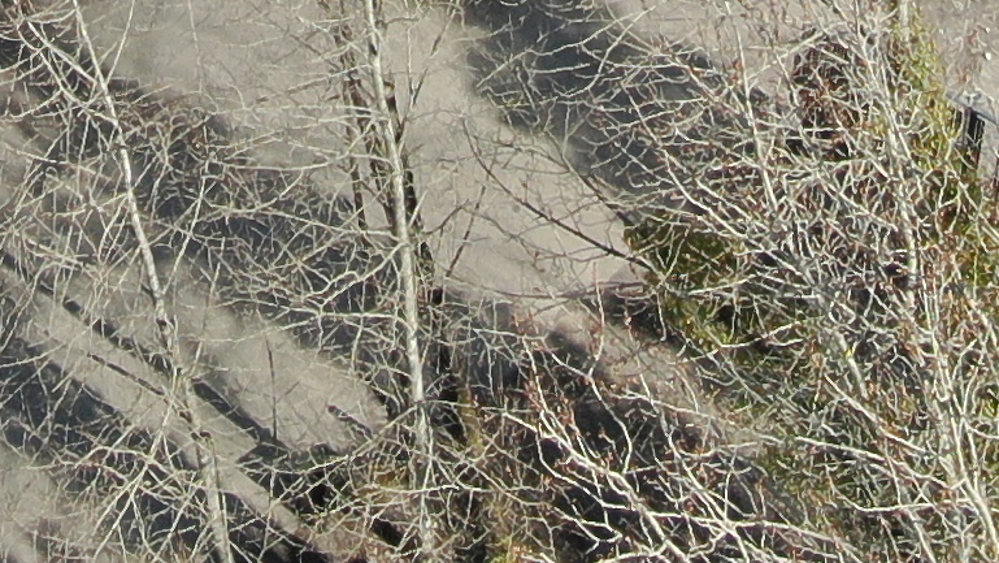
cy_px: -1196
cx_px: -73
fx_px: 4504
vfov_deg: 6.5
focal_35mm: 170
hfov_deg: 12.5
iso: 100
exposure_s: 1/240
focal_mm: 5.22
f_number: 3.1
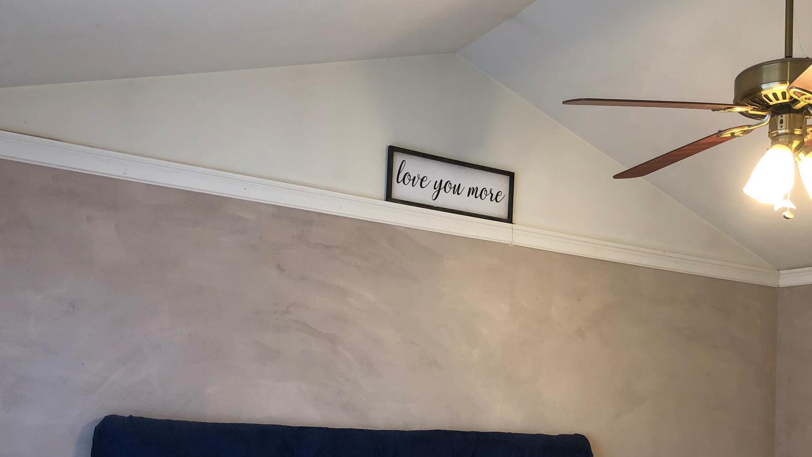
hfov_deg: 48.8
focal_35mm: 41
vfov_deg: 28.5
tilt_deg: +3.4
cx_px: 523
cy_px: 352
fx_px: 883
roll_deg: -2.9
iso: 32
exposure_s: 1/24
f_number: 1.8
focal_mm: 3.99
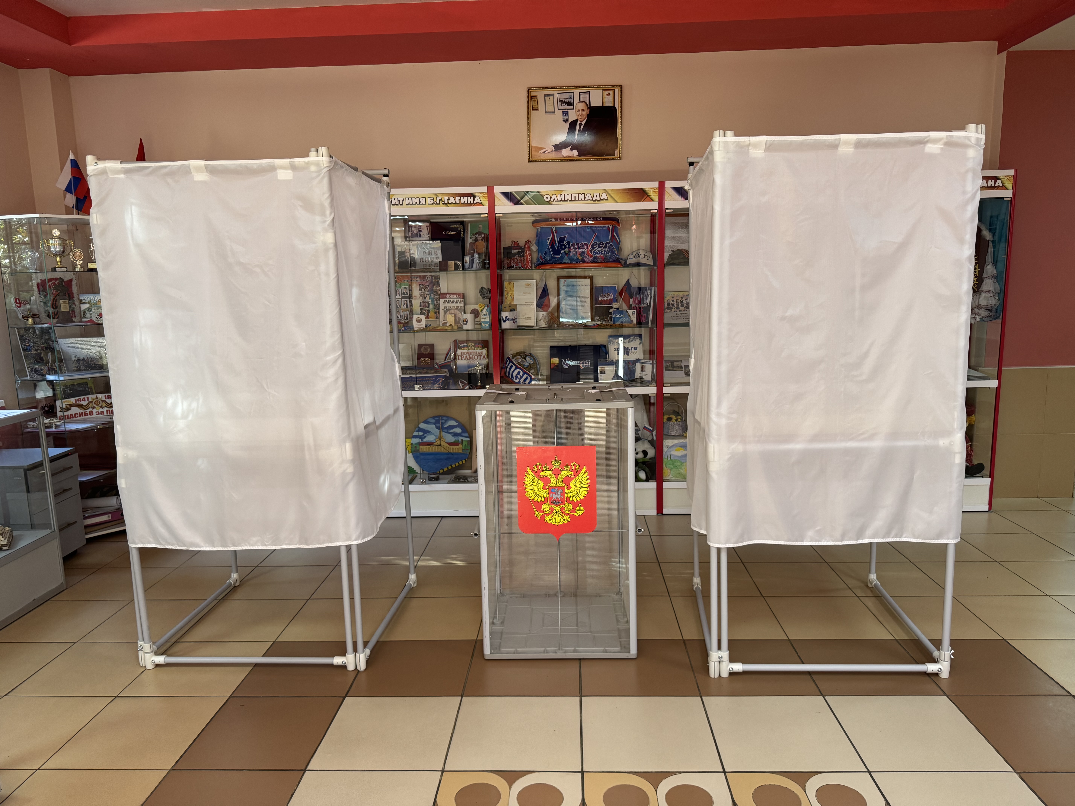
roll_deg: +1.8
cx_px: 538
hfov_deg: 71.6
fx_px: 745
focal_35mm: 24
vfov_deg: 56.8
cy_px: 403
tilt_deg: -8.9
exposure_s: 1/112
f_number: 1.78
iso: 200
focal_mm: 6.76
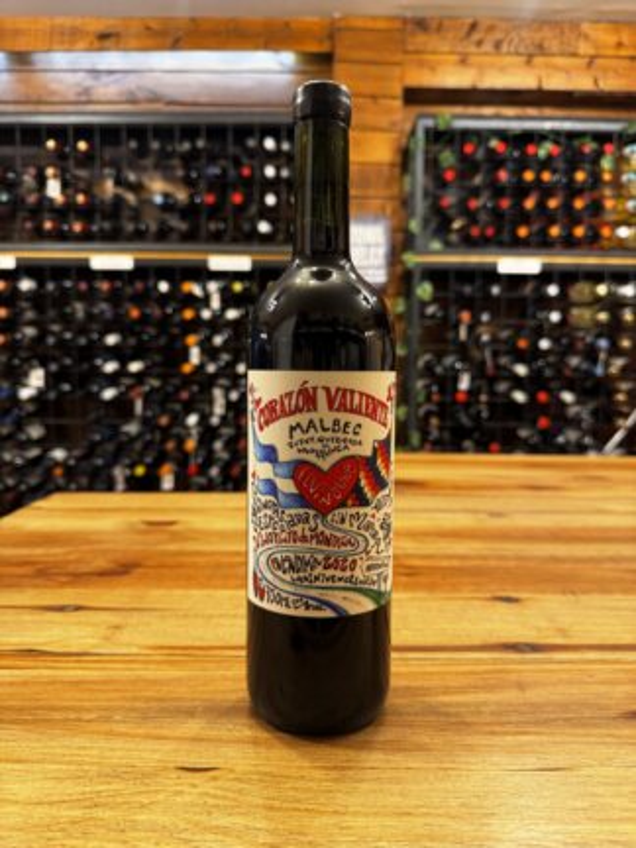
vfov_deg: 71.6
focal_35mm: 24
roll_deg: -0.5
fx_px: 588
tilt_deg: -5.3
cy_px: 424
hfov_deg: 56.8
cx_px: 318
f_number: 1.78
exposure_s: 1/50
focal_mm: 6.76
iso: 250
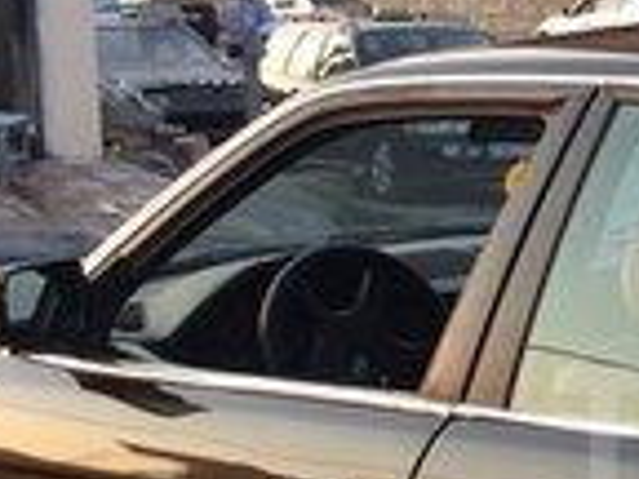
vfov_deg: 11.1
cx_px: 1007
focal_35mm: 133
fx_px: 2455
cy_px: 432
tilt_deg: -9.5
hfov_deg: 13.8
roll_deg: -0.8
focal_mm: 4.15
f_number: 2.2
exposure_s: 1/129
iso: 32
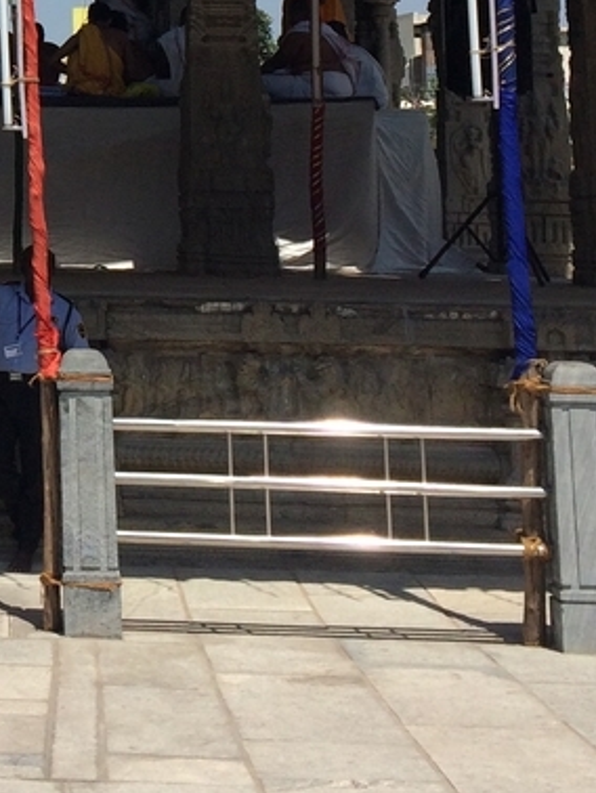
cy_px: -143
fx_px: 2110
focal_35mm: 92
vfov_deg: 20.1
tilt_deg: +6.3
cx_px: -231
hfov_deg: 15.2
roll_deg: +2.0
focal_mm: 4.15
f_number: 2.2
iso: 32
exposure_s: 1/3731
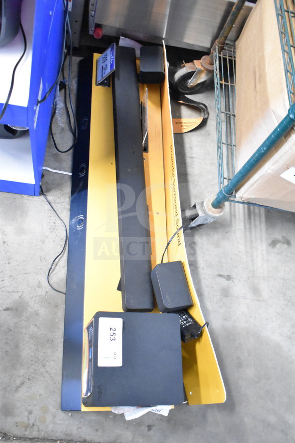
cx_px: 148
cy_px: 222
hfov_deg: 40.0
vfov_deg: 57.2
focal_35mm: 33
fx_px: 406
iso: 8000
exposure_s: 1/40
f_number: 3.8
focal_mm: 22
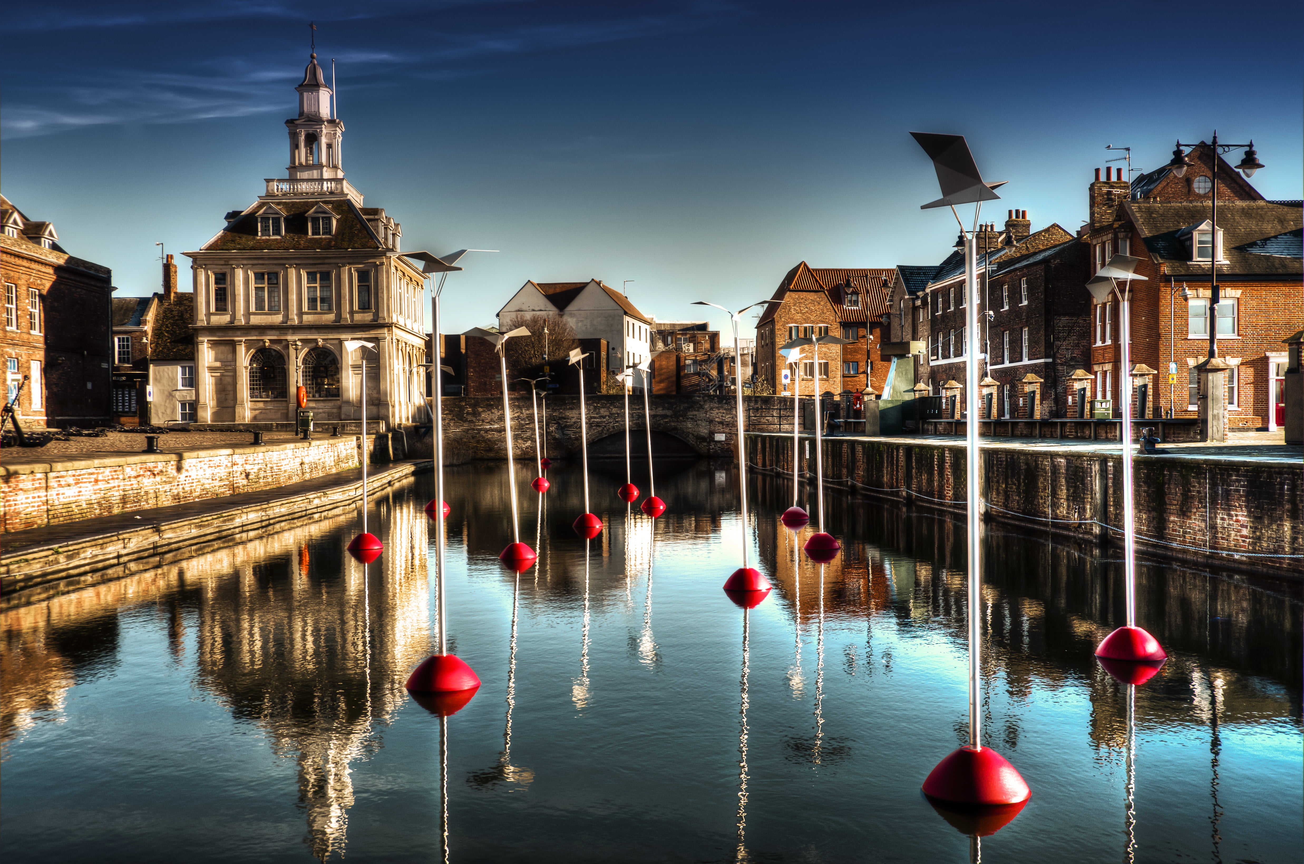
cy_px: 432
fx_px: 1410
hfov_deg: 49.6
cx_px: 652
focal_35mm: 39
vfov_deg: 34.1
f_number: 6.3
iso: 100
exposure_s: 1/250
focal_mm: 26
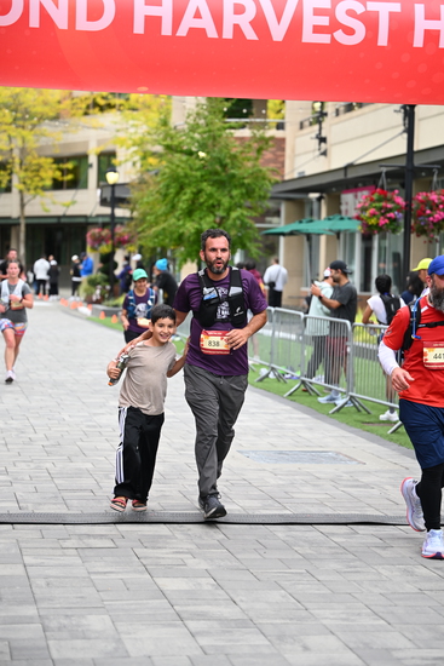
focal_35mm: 85
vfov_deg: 23.9
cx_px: 222
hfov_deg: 16.1
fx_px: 1571
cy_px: 333
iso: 640
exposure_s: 1/2000
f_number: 2.8
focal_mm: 85
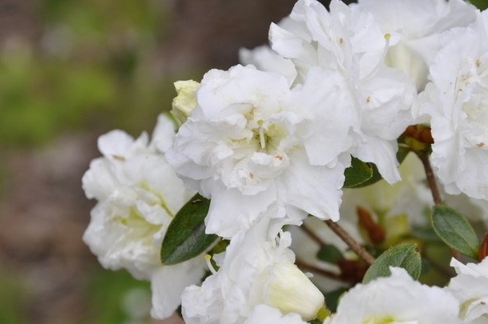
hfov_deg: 10.7
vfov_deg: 7.1
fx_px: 2614
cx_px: 266
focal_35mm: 193
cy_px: 203
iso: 200
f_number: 8
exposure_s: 1/250
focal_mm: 98
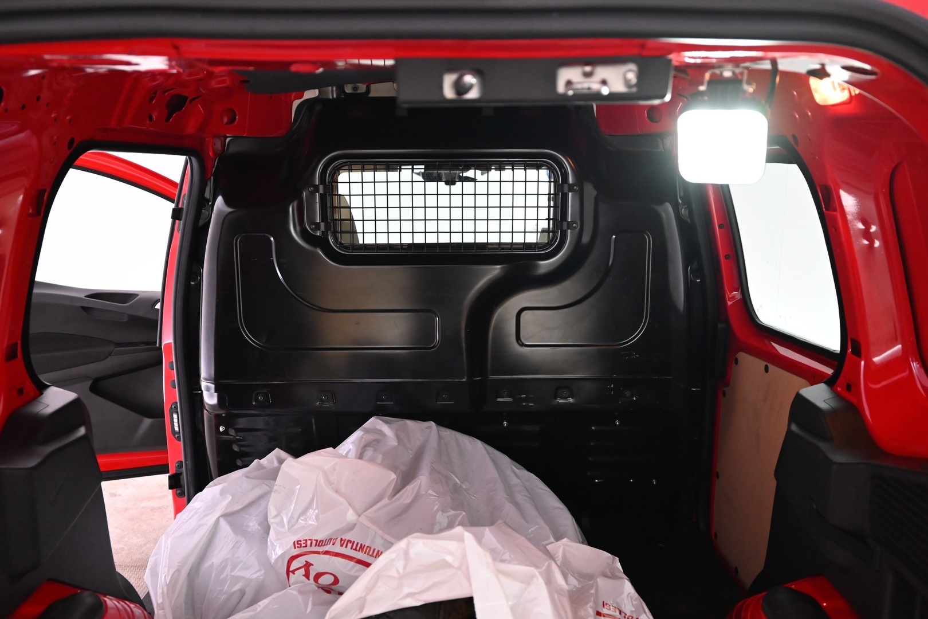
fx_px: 786
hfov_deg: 61.1
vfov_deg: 43.0
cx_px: 464
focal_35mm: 30
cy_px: 310
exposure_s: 1/80
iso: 3200
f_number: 4.8
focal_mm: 30.5
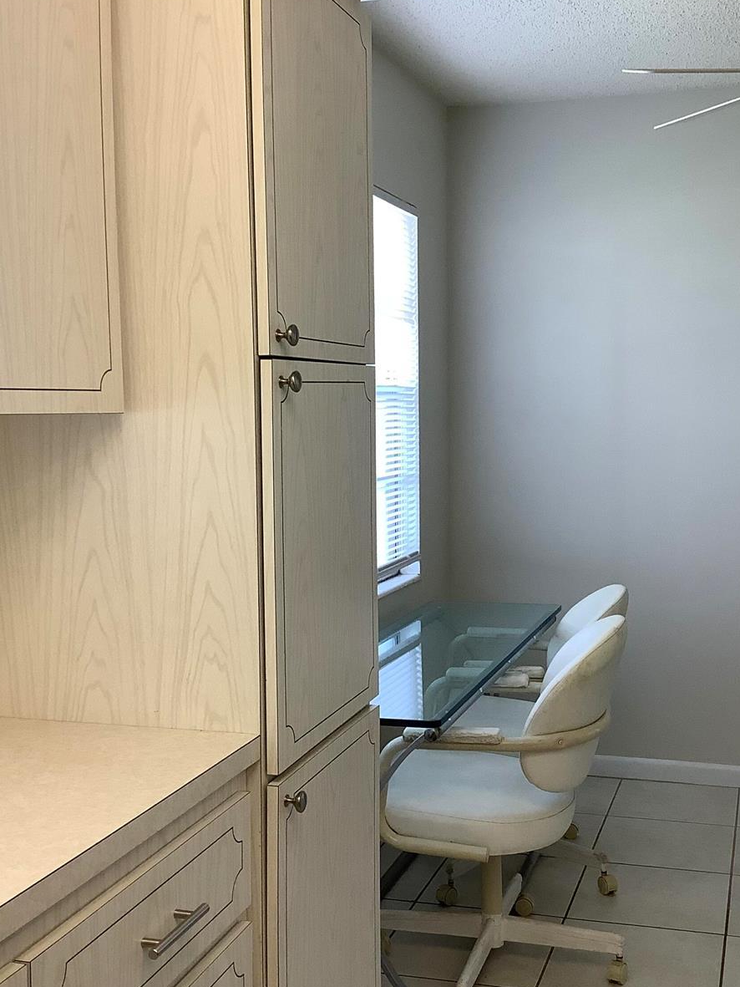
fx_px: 1197
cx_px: 441
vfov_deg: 44.8
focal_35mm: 42
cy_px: 490
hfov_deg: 34.3
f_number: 2.4
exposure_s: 1/60
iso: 64
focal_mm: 3.3
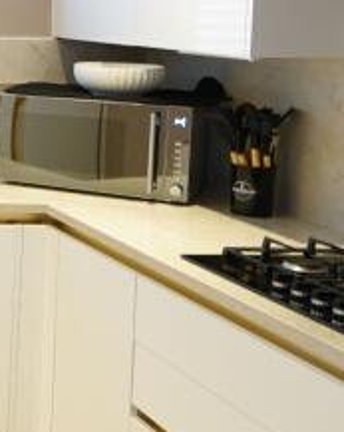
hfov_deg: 15.8
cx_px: -388
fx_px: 905
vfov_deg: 26.2
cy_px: 75
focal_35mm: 71
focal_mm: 16
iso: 400
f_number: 4.5
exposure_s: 1/10
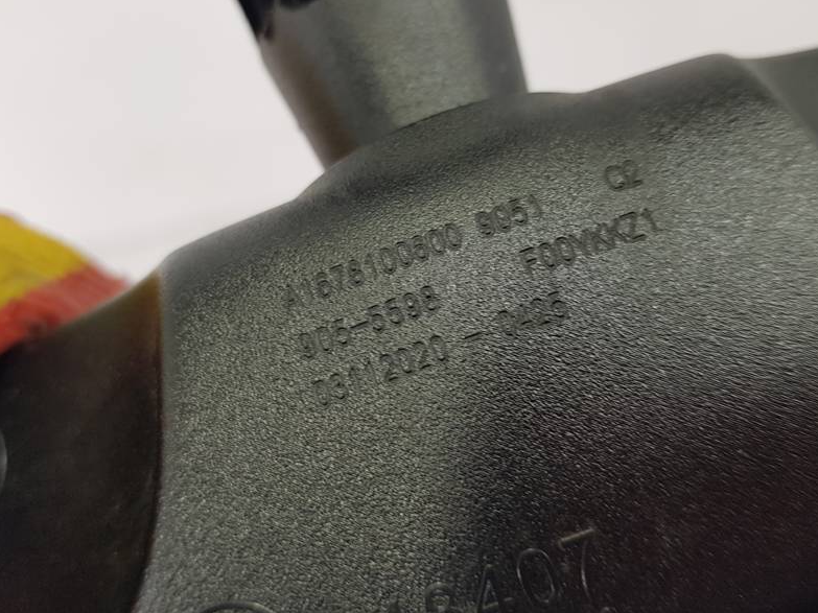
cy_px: 297
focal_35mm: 34
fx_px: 803
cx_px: 415
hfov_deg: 54.0
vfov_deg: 41.8
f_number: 1.7
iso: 50
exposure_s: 1/100
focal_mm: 4.2
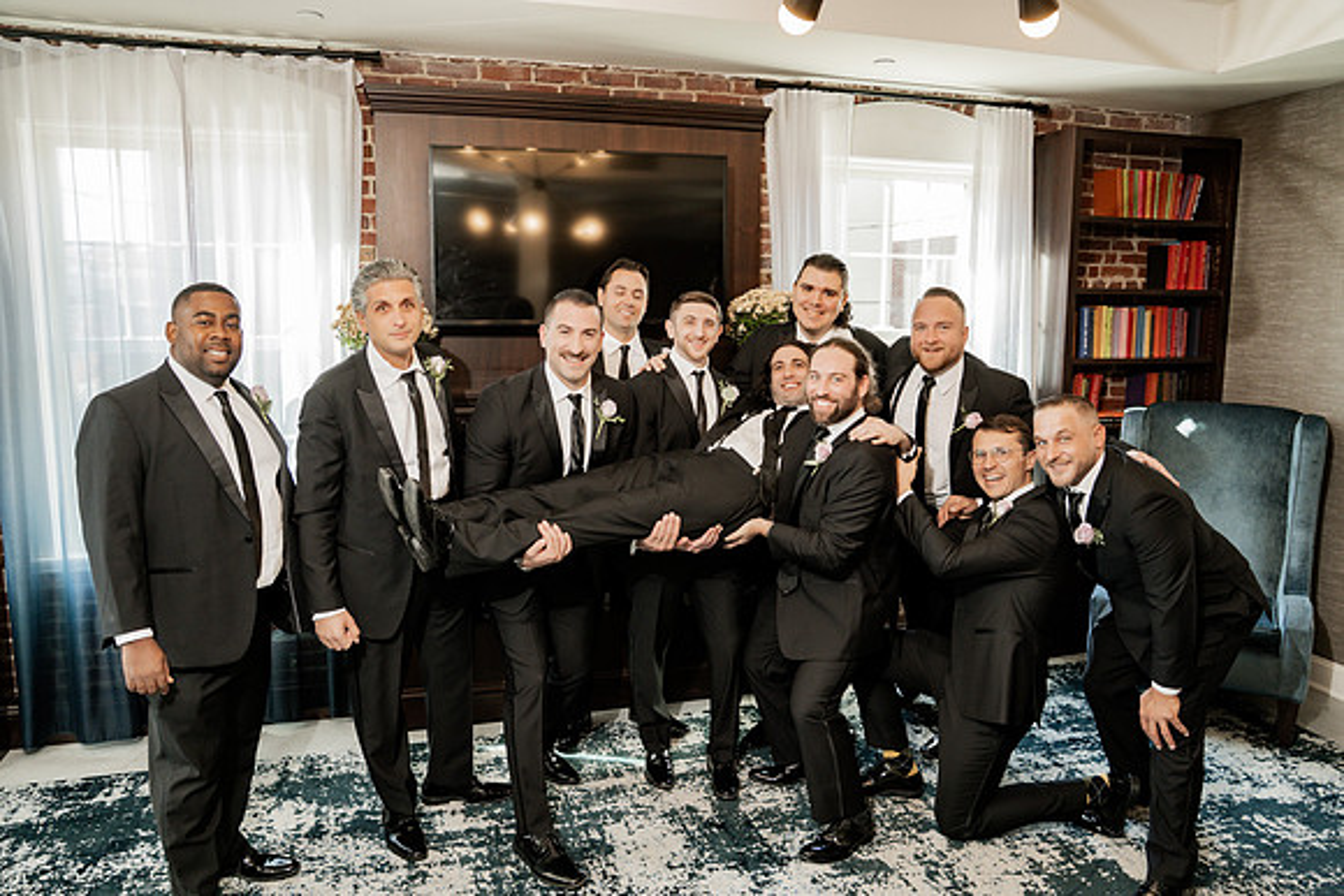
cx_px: 672
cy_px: 448
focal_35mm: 26
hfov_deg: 69.4
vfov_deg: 49.6
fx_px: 971
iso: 1000
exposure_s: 1/200
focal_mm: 26
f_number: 3.5
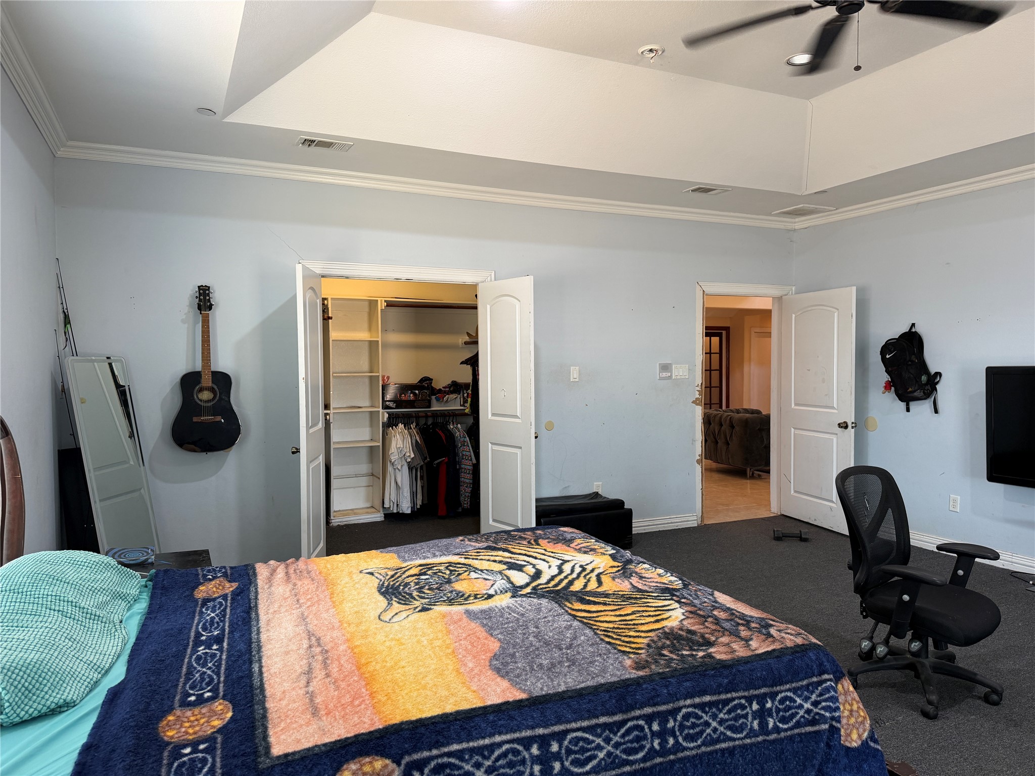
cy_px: 388
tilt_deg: -1.7
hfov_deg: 71.6
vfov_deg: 56.8
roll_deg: -0.1
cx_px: 518
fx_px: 718
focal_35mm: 24
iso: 125
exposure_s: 1/60
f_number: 1.78
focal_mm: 6.76
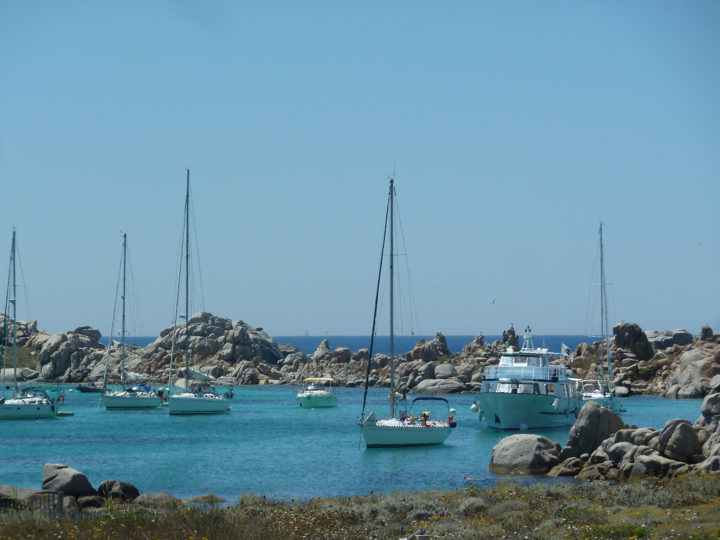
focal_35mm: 182
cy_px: 270
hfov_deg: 10.9
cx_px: 360
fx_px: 3786
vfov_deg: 8.2
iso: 80
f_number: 5.6
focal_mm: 29.9
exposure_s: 1/640
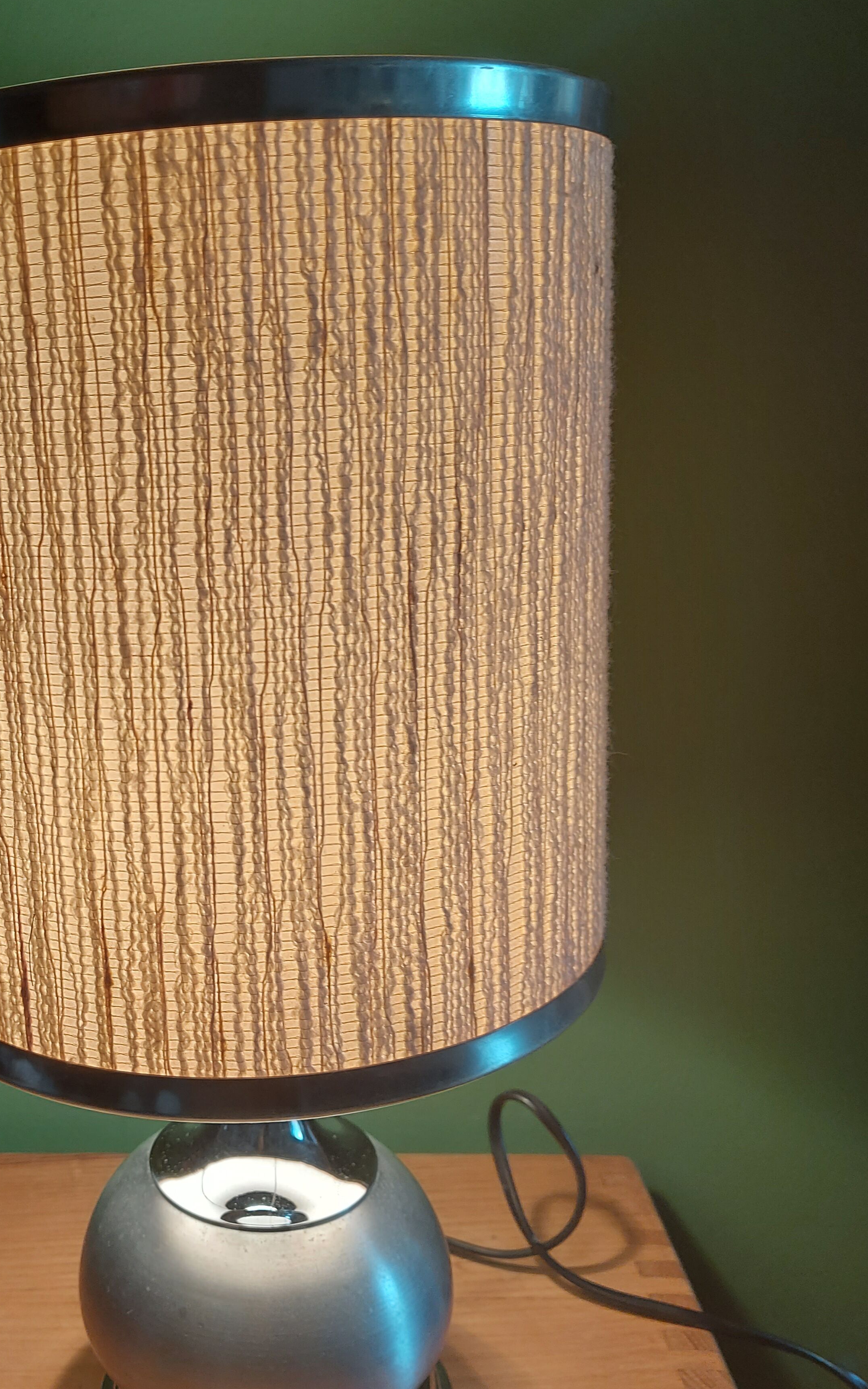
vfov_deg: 56.7
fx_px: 1287
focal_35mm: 34
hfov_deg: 36.1
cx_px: 183
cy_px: 705
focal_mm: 5.23
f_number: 1.8
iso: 32
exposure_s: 1/50
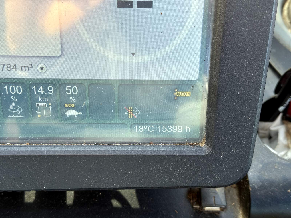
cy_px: 109
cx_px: 146
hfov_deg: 39.7
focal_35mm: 48
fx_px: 404
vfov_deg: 30.3
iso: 80
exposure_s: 1/315
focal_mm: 6.76
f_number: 1.78
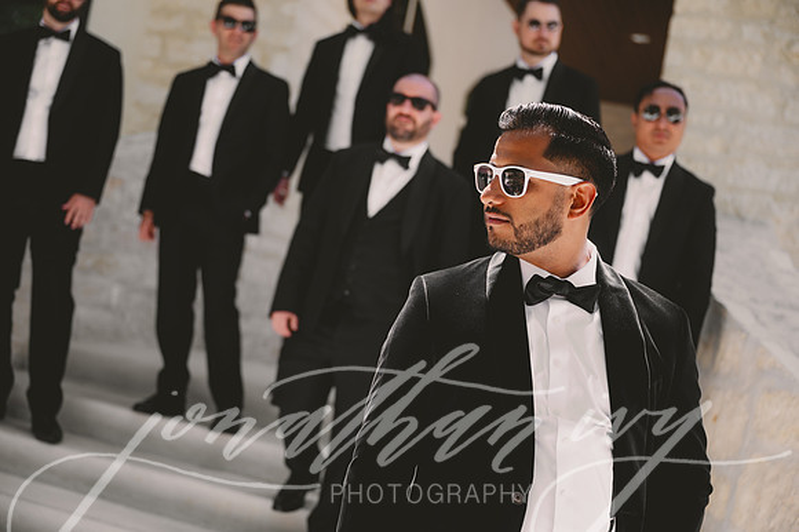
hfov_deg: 37.5
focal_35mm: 53
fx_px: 1176
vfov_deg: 25.5
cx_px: 400
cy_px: 266
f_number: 2.8
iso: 160
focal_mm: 53
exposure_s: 1/640
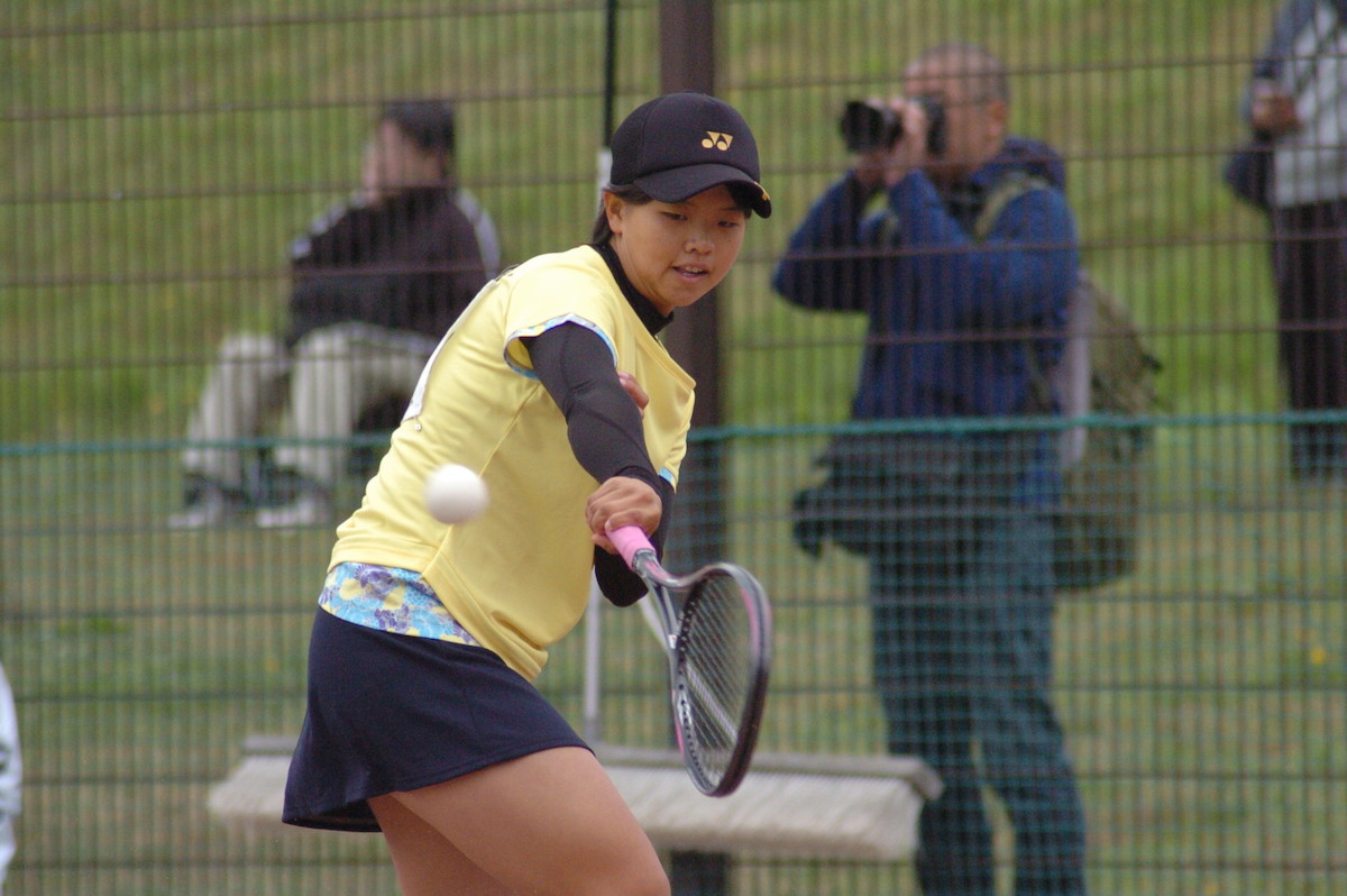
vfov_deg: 3.0
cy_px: 448
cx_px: 674
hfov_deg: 4.6
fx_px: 16823
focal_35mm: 450
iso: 1100
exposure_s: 1/1000
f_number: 5.6
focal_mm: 300
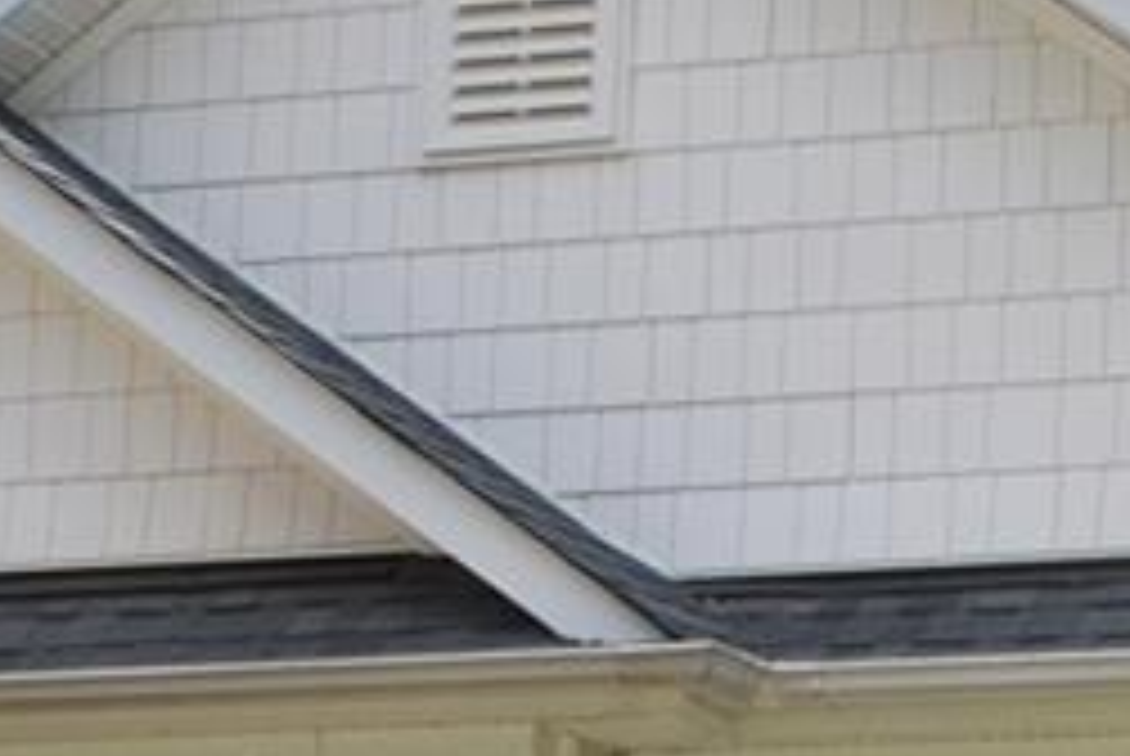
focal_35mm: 159
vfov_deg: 8.6
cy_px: 878
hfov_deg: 12.8
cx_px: 1107
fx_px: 4997
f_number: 8
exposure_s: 1/200
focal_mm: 26
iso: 100
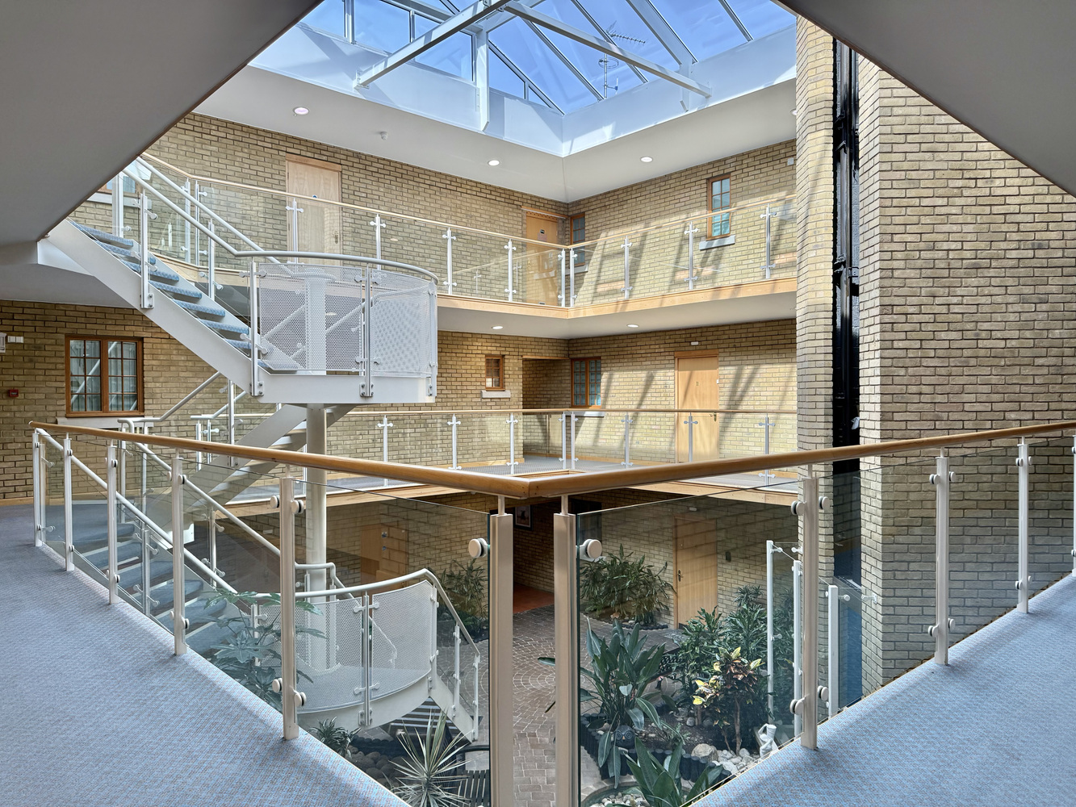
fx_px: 746
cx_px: 538
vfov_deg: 56.8
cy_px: 404
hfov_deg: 71.6
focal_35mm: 24
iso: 100
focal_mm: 6.76
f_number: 1.78
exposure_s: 1/683
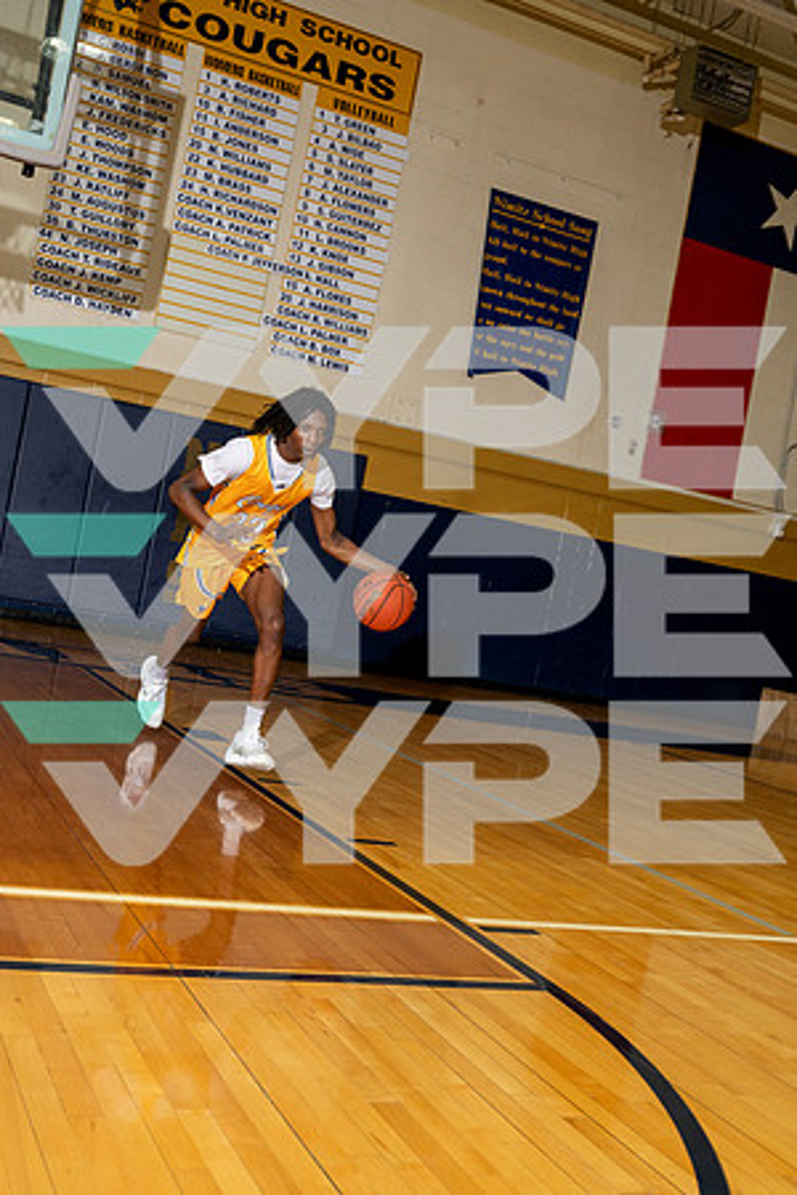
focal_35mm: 39
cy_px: 598
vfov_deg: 49.6
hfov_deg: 34.2
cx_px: 398
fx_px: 1295
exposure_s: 1/250
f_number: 8
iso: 800
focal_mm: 39
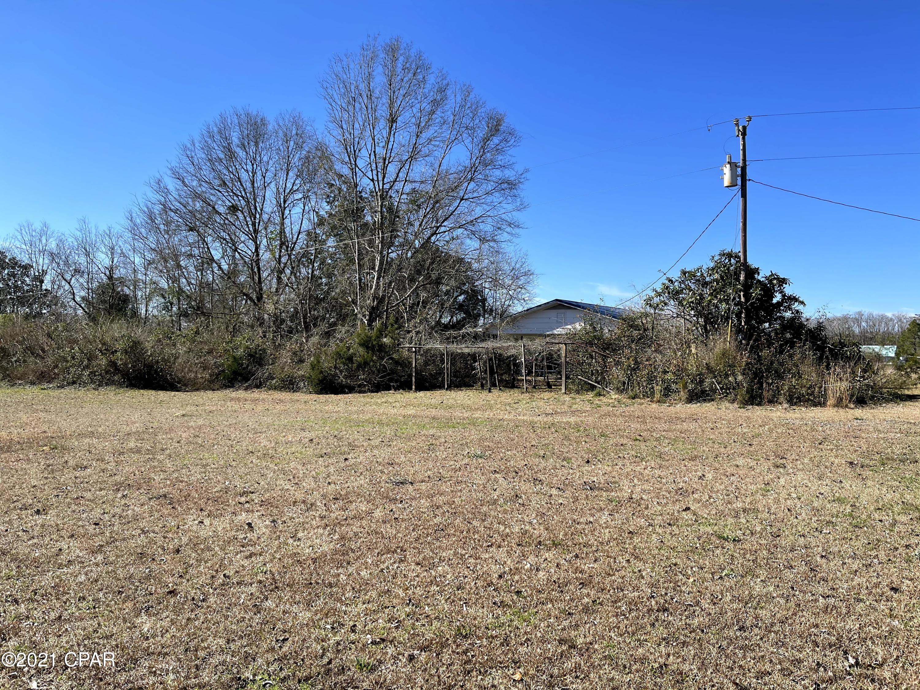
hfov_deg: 67.3
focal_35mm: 26
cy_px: 345
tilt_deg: -1.0
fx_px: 691
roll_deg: -3.0
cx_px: 460
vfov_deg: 53.1
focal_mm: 5.1
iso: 32
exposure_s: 1/2488
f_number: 1.6
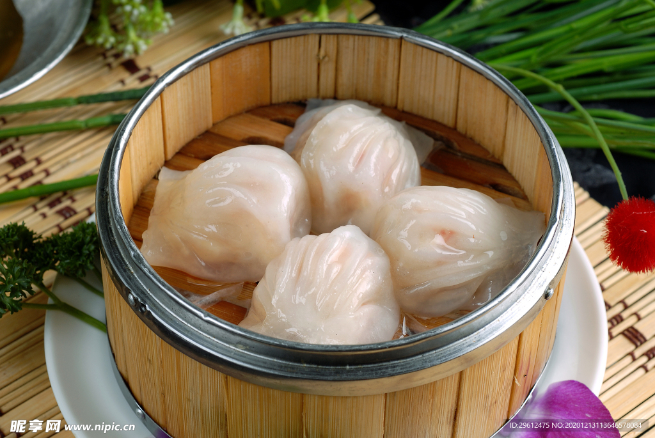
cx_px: 328
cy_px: 219
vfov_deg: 15.2
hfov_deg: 22.6
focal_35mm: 90
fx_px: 1639
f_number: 10
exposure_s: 1/200
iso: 125
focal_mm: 60
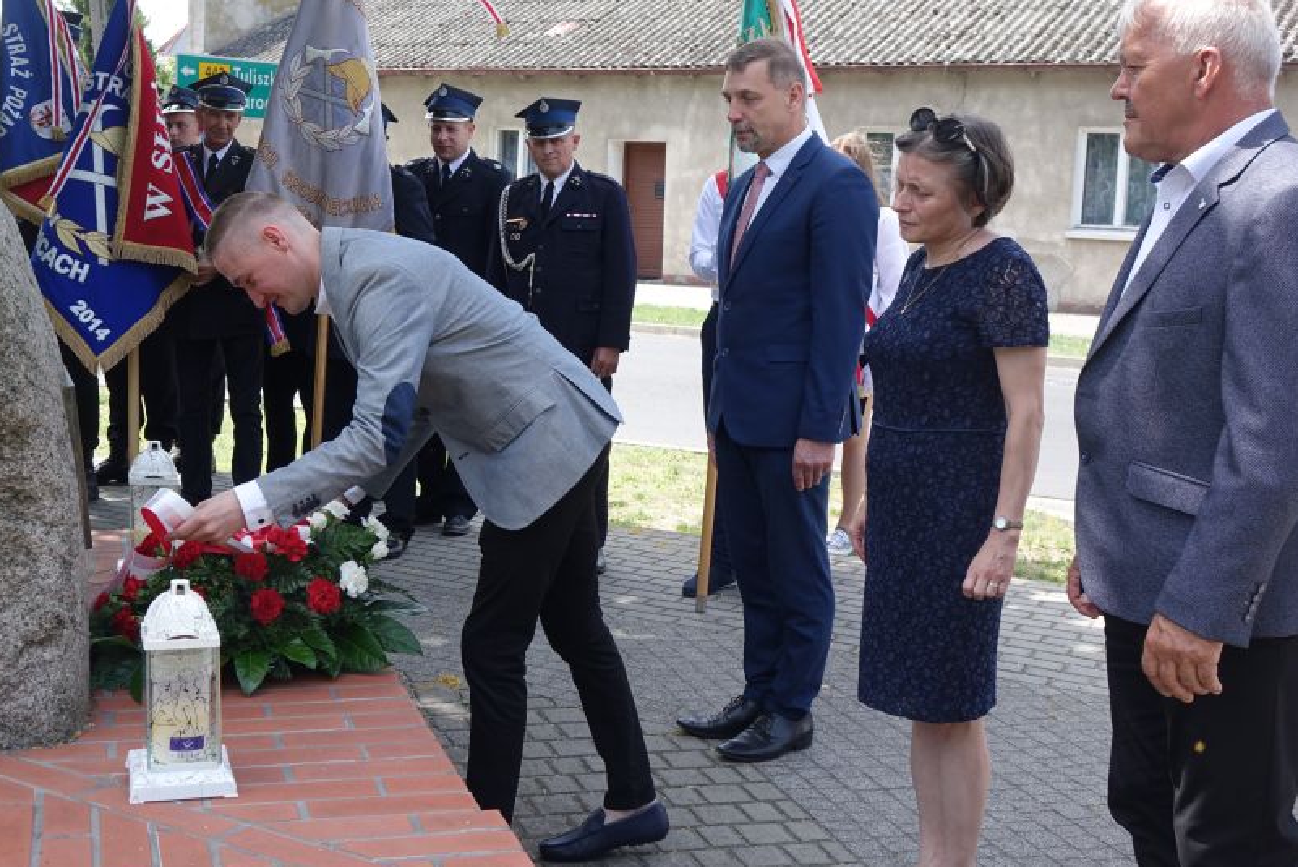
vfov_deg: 29.3
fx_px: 1659
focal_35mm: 46
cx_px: 510
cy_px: 395
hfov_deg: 42.5
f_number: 4
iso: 125
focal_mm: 13.1
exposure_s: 1/200
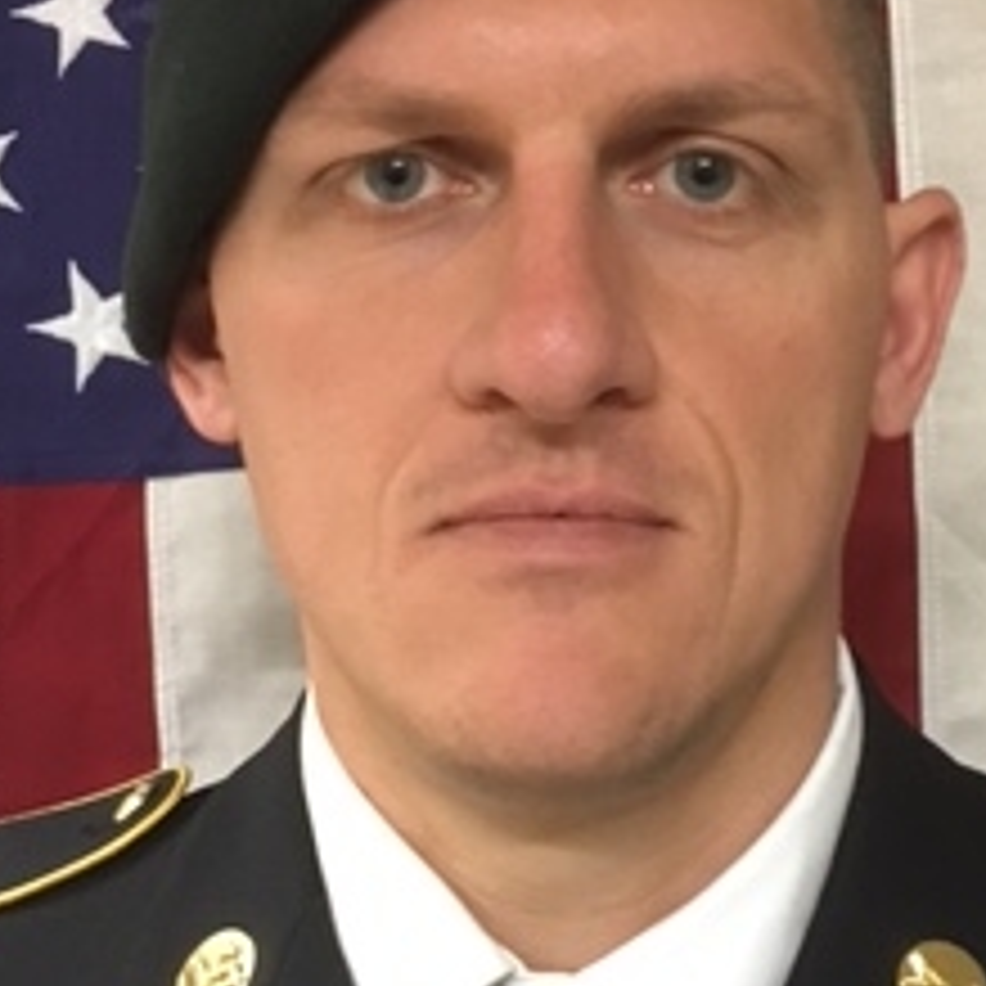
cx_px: 617
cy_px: 747
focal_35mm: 75
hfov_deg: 23.0
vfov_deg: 22.8
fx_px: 2417
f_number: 2.2
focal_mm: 4.15
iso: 250
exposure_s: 1/15
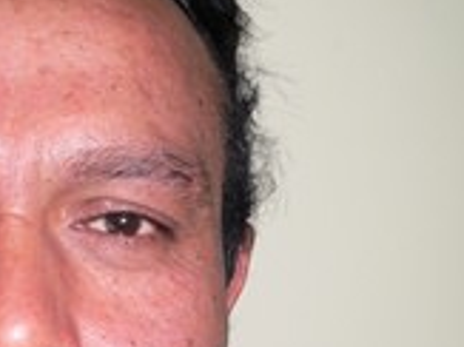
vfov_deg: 14.6
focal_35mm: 99
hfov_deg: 19.2
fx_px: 1326
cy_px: 387
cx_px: -9
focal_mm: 6
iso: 100
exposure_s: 1/60
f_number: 2.8
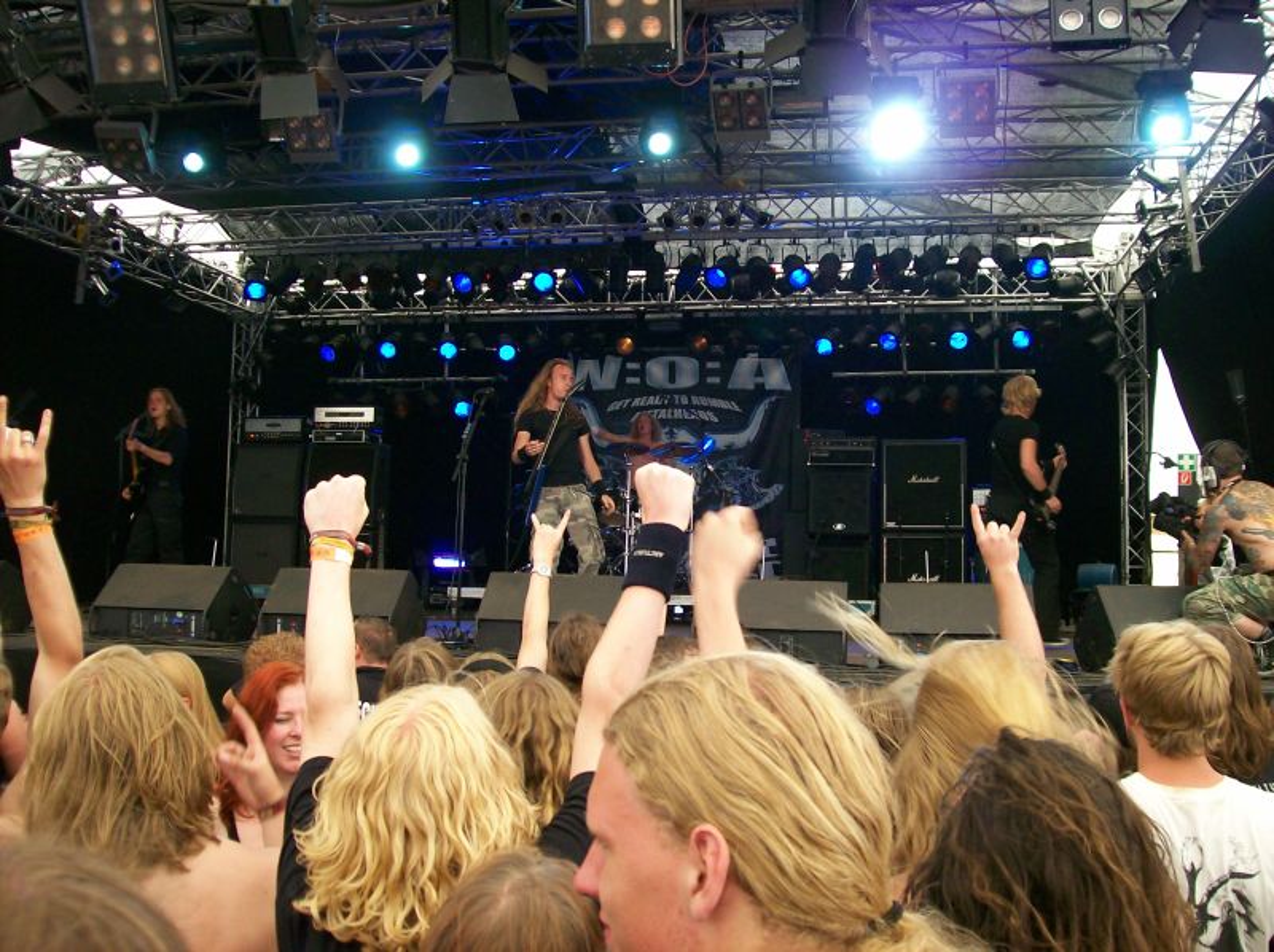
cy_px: 476
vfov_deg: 39.6
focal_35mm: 36
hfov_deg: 51.4
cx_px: 637
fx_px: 1323
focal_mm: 6
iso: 80
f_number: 2.7
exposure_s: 1/69.4
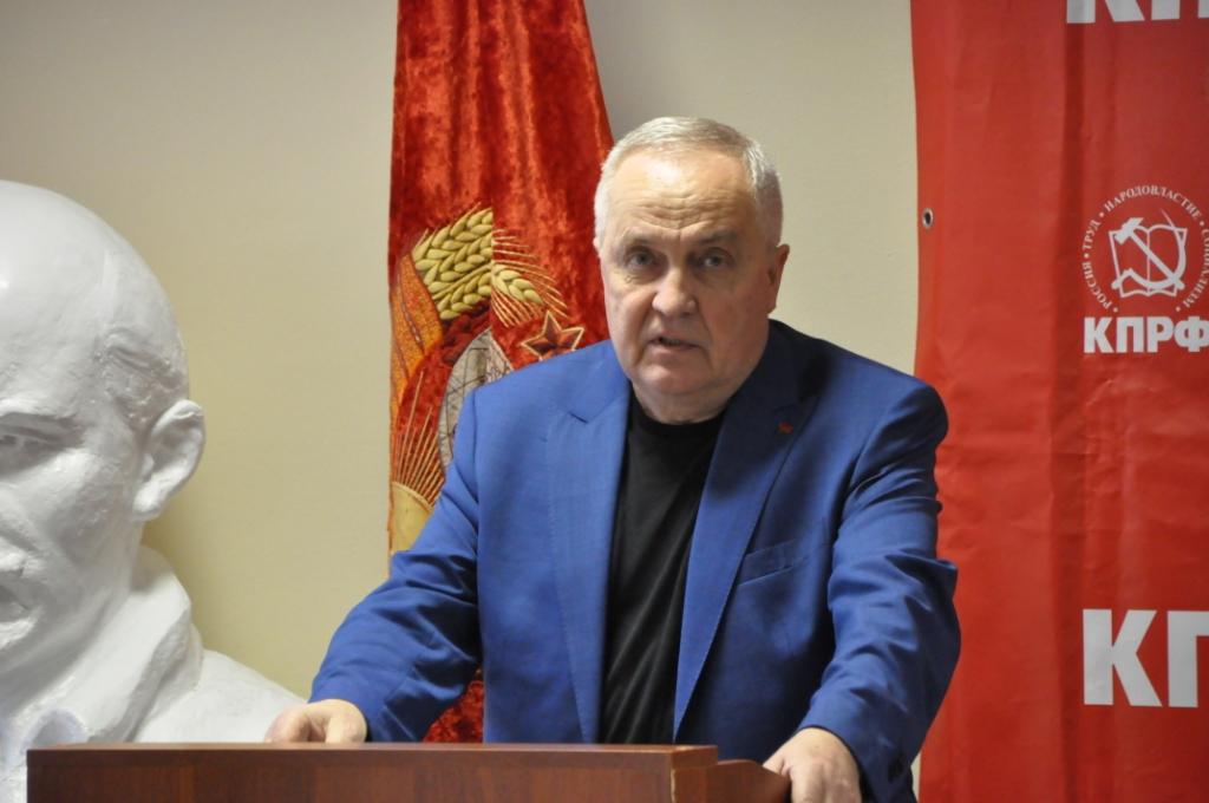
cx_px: 604
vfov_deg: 4.4
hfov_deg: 6.5
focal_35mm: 315
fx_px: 10565
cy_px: 402
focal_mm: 210
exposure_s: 1/50
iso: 3200
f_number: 6
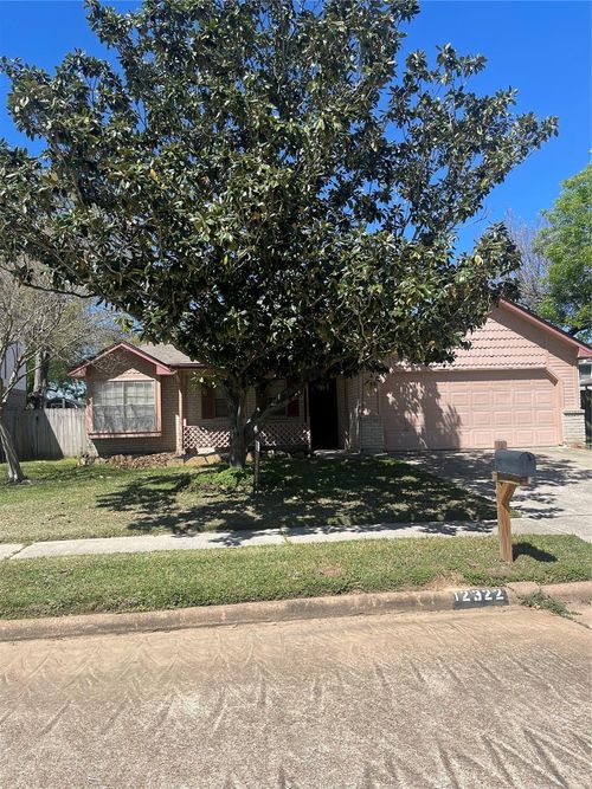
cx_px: 296
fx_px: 570
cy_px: 394
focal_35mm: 25
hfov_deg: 54.9
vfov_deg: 69.4
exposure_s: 1/2786
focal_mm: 5.1
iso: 32
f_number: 1.6
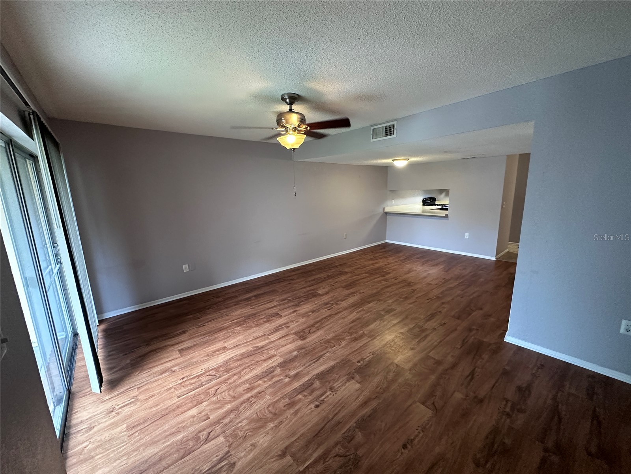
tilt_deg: -11.1
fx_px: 255
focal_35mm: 14
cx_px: 316
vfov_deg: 85.7
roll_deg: +1.7
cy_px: 237
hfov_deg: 102.1
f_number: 2.2
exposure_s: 1/60
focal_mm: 2.22
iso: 400
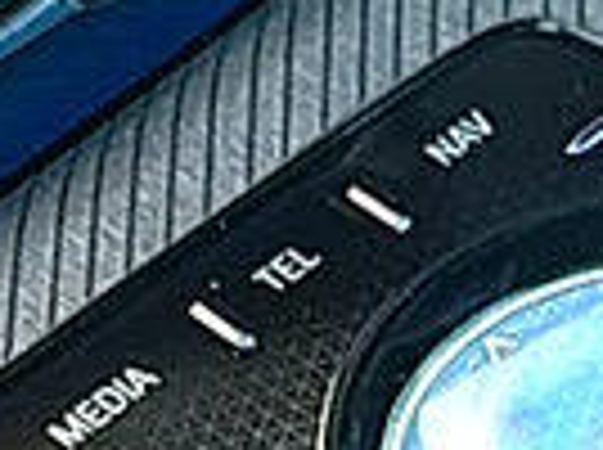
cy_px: 997
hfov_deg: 9.5
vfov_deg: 6.8
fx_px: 3634
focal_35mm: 209
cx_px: 513
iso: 64
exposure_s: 1/155
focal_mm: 6.86
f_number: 1.78
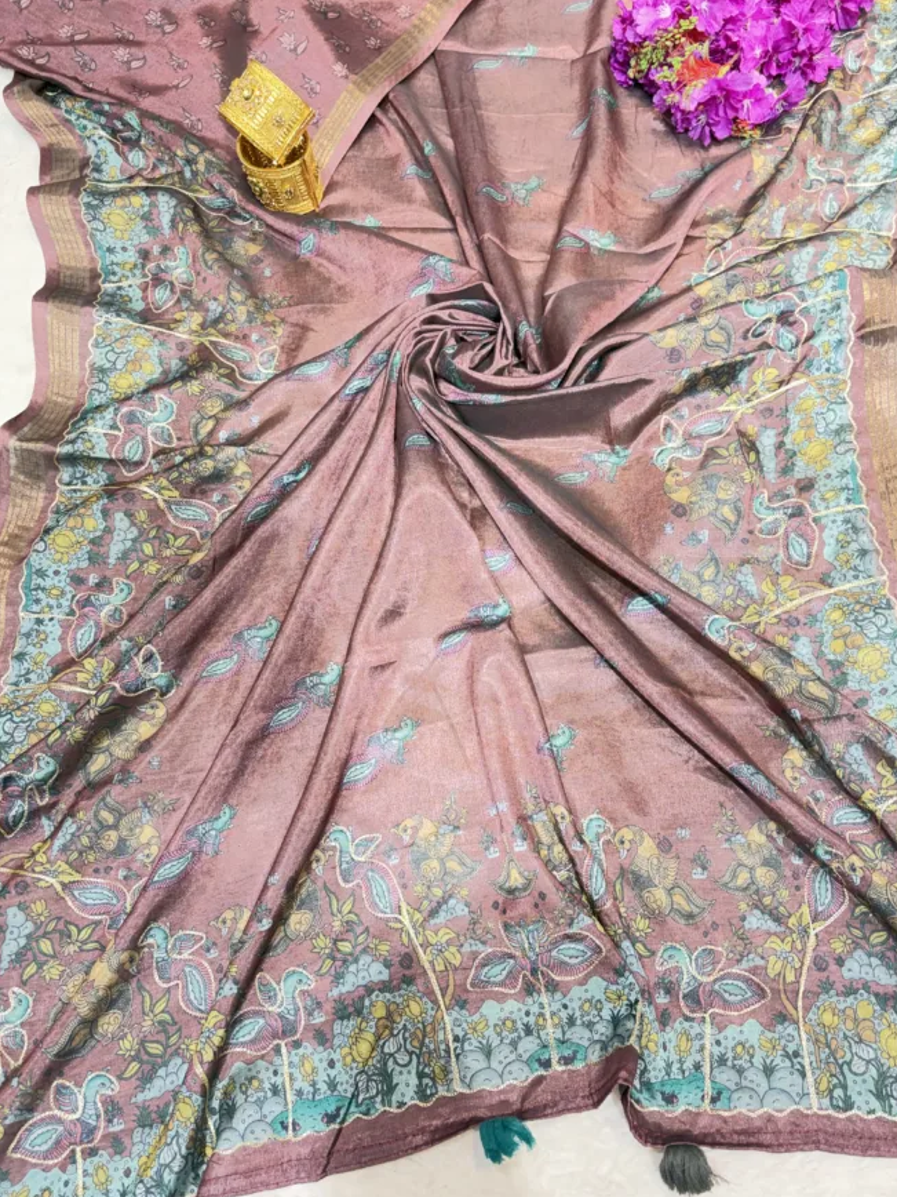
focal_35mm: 27
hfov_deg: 51.3
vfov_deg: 65.3
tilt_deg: -69.5
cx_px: 464
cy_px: 618
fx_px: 933
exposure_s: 1/50
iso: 100
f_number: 1.6
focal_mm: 5.96
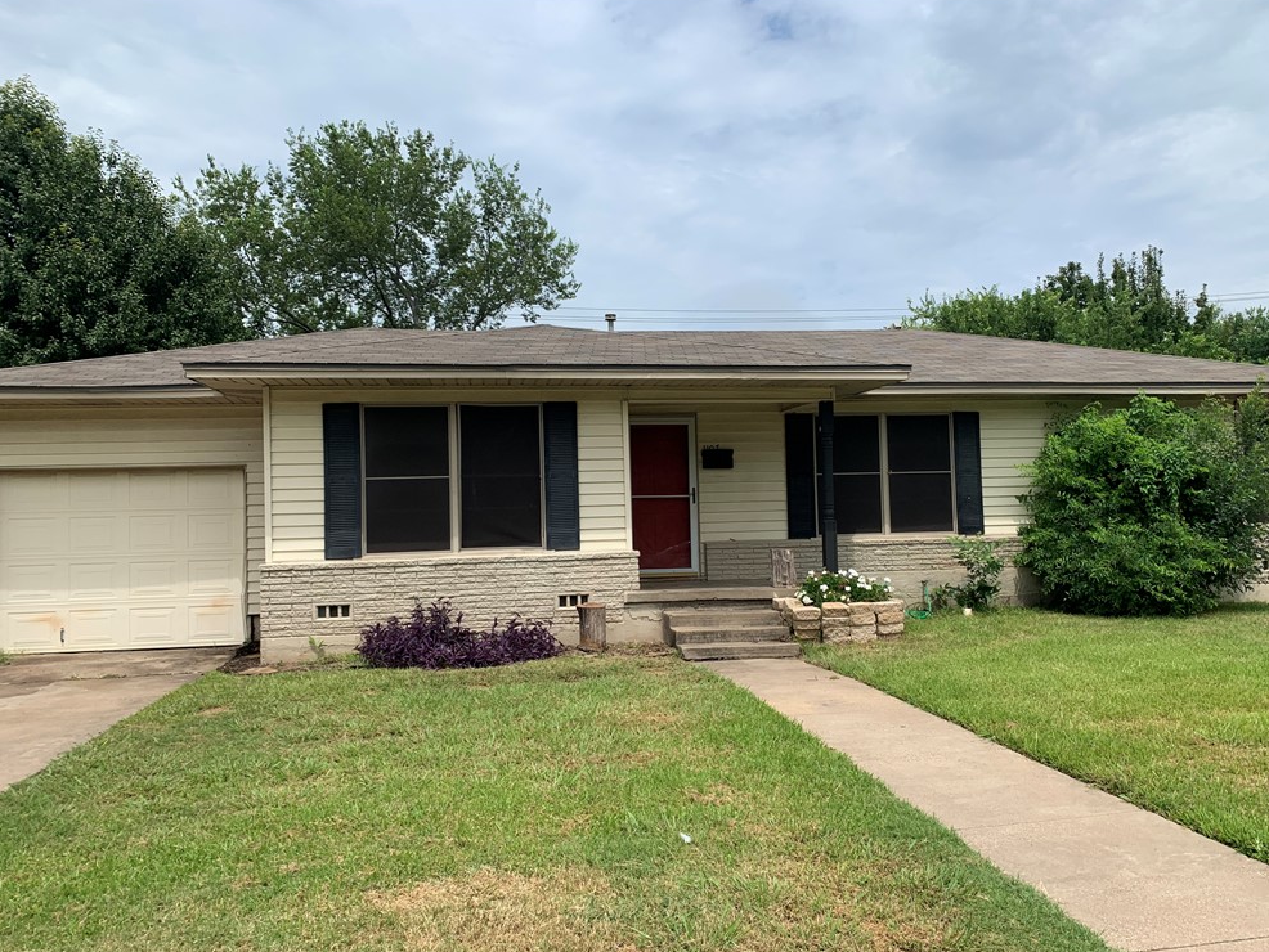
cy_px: 485
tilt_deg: +1.4
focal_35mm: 27
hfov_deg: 65.3
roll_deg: +1.9
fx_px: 990
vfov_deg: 51.4
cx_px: 637
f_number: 1.8
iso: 25
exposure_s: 1/3650
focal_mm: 4.25
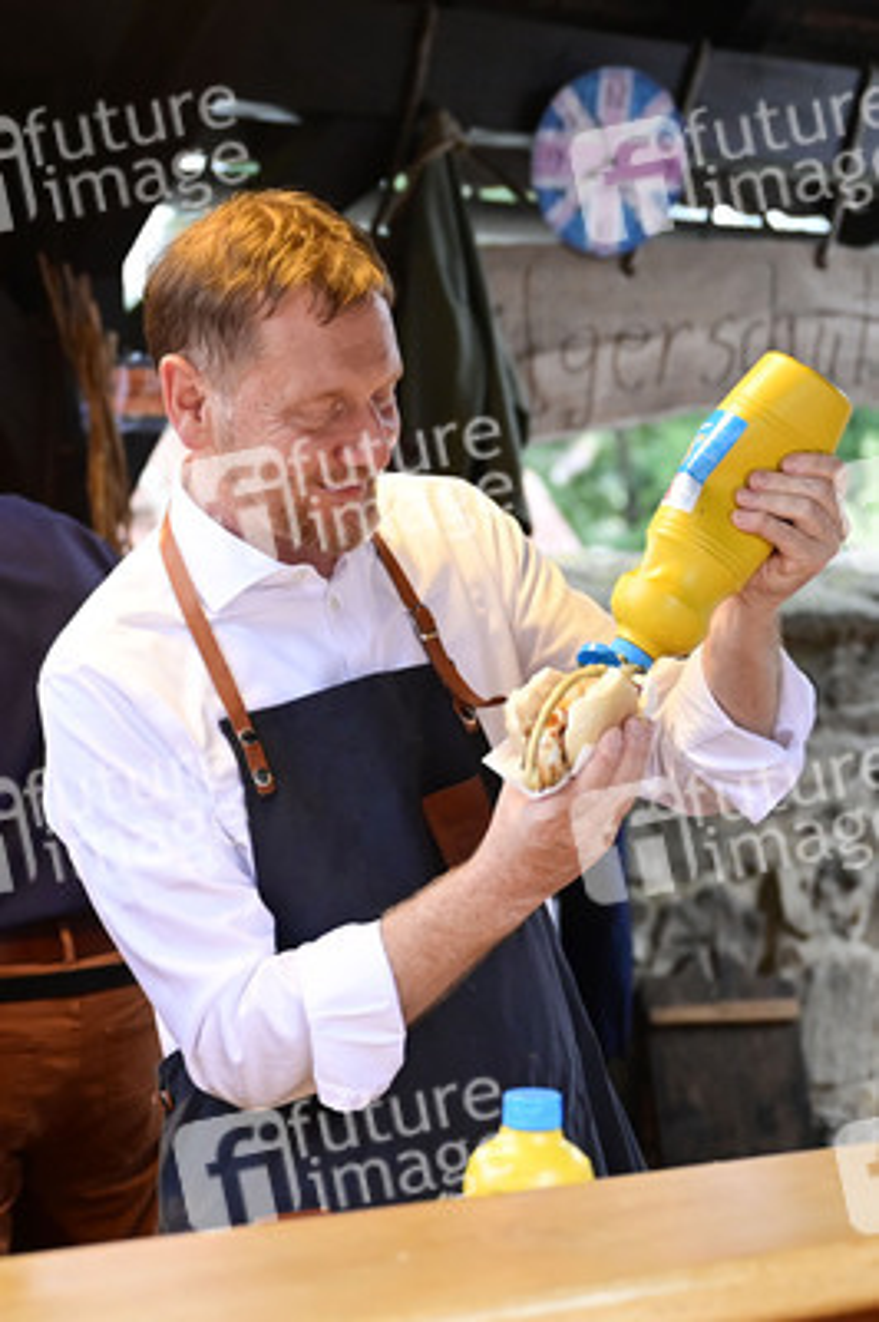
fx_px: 1577
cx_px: 440
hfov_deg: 31.1
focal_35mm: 43
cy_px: 661
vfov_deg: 45.5
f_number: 2.8
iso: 3200
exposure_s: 1/200
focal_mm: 43
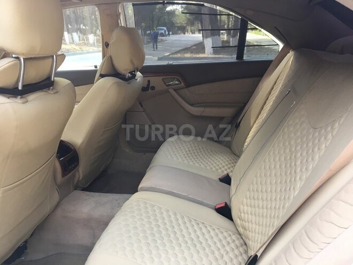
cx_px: 176
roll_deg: +2.9
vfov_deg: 48.2
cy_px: 132
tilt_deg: -18.4
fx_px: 296
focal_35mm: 29
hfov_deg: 61.7
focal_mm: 4.15
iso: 32
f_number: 2.2
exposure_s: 1/33
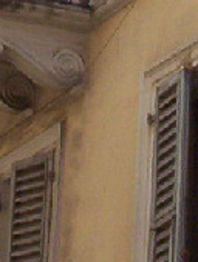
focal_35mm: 250
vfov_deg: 7.8
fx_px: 1902
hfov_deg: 6.0
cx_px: 167
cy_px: -60
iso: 100
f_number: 2.76
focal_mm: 5.54
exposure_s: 1/923
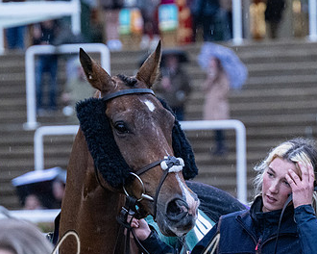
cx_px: 271
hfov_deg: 5.3
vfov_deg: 4.2
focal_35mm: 366
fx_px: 3434
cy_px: 203
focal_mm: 135
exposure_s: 1/500
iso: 3200
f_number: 4
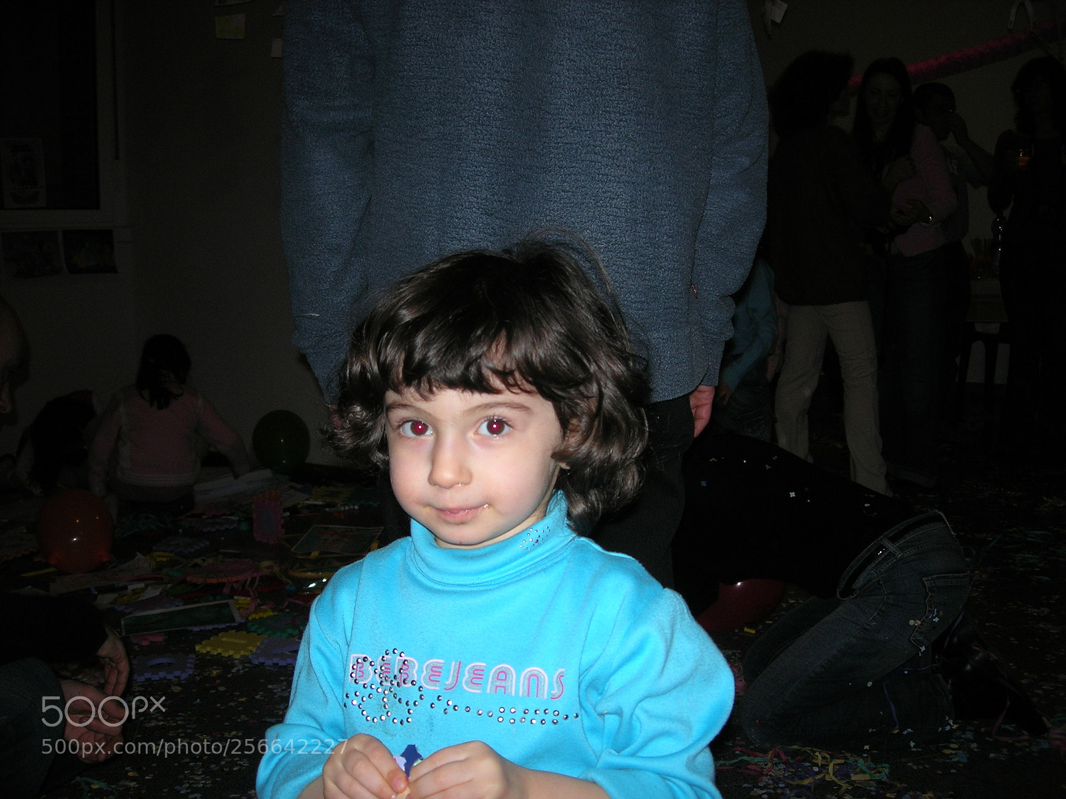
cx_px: 533
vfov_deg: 37.7
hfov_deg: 49.0
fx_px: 1170
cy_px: 400
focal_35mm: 38
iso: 64
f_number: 2.8
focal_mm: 7.8
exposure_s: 1/60.1
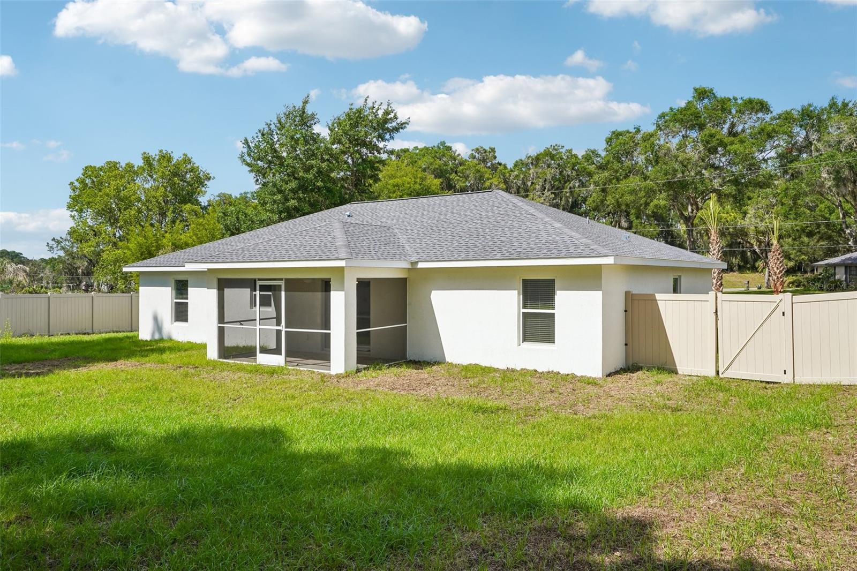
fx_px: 666
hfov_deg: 65.5
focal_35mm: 28
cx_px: 428
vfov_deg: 46.4
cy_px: 286
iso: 100
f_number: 20
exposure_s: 1/50
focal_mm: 28
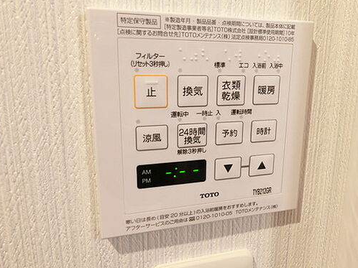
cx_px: 200
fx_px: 279
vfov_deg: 51.3
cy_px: 124
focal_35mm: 27
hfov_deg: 65.1
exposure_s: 1/40
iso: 400
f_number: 2.8
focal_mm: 4.6
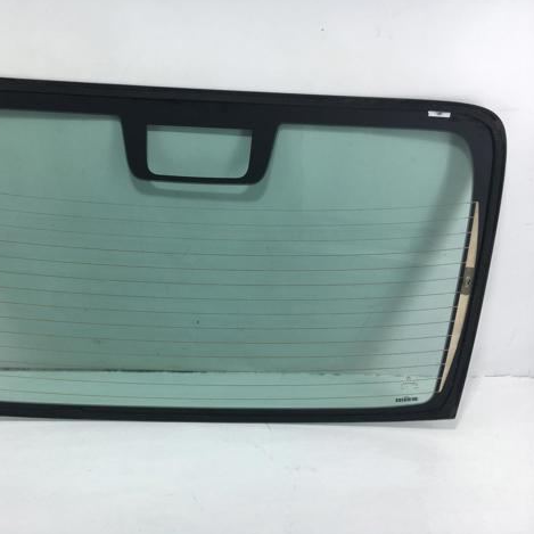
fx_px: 611
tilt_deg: -27.1
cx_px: 200
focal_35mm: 35
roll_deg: -3.1
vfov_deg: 47.2
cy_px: 268
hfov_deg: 46.8
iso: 25
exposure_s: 1/250
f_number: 2.2
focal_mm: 4.15
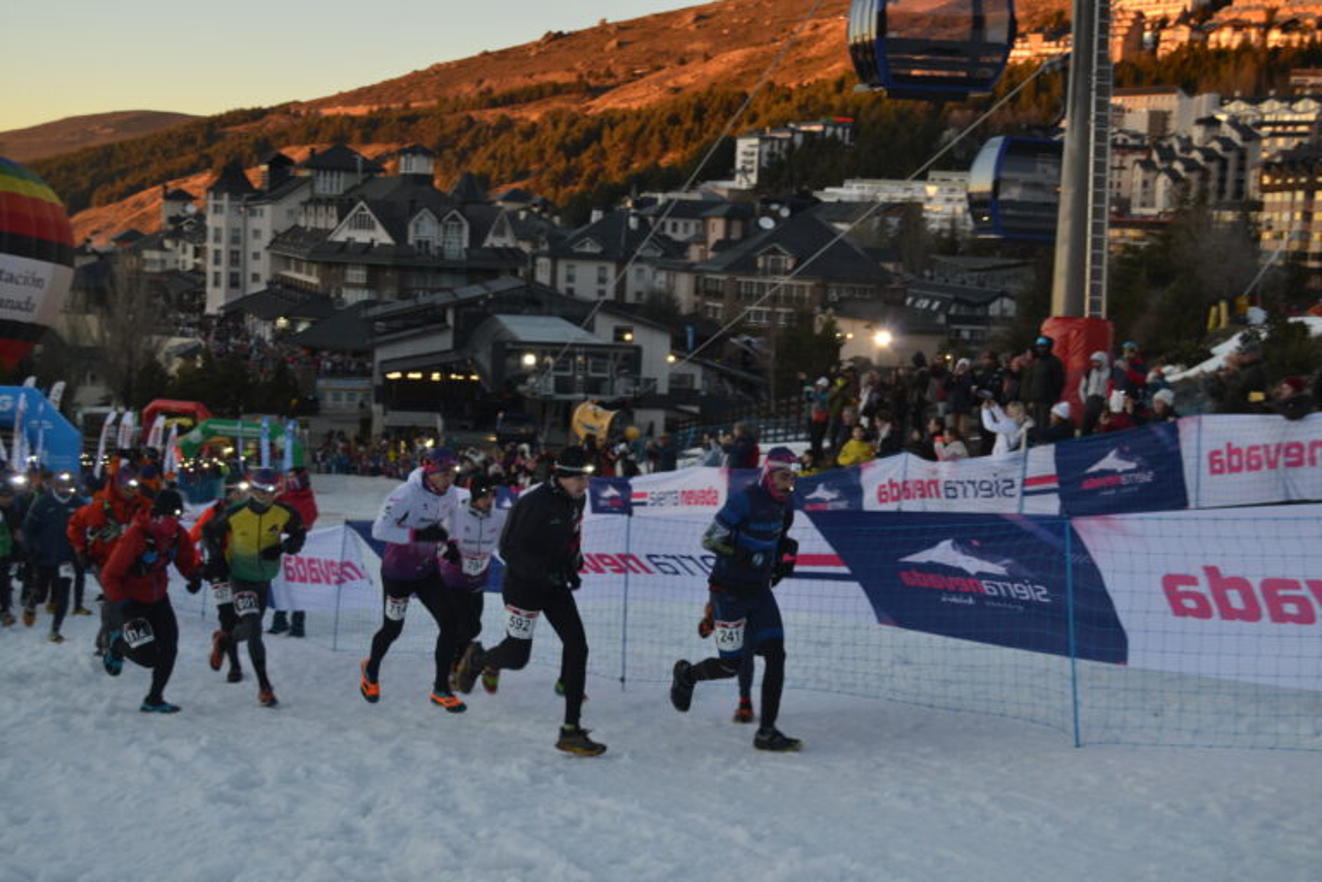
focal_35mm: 45
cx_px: 661
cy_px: 441
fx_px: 1652
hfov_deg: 43.6
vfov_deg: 29.9
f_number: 5.6
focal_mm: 30
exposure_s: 1/125
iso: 220
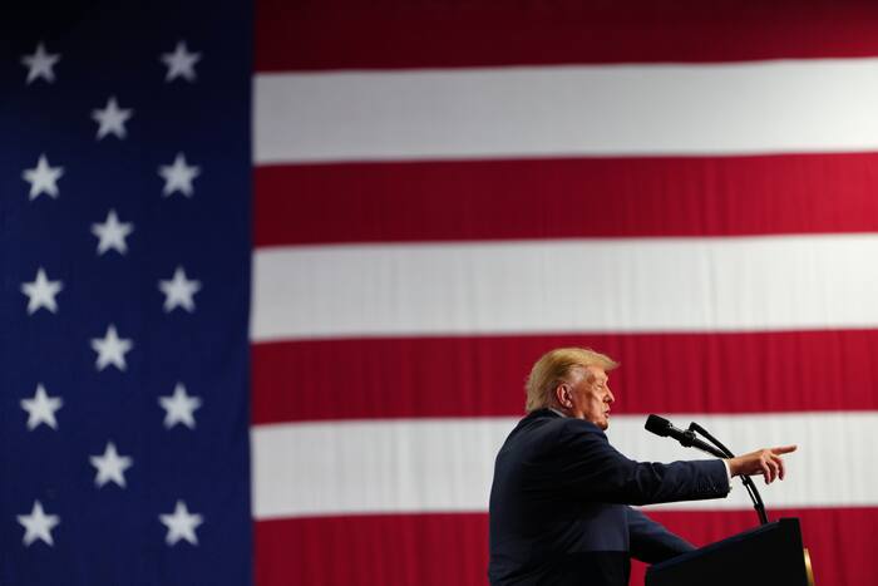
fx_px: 4269
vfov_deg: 7.8
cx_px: 439
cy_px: 293
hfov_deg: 11.7
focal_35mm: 175
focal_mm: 175
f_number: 2.8
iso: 1250
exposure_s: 1/500
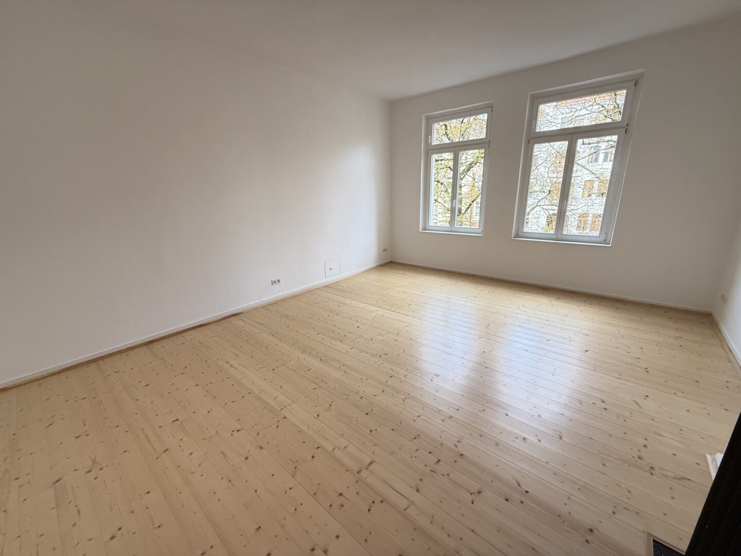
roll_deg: +1.7
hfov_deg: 102.1
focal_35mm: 14
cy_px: 278
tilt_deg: -15.1
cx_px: 370
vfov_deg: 85.7
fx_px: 300
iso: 200
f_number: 2.2
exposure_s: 1/99
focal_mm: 2.22
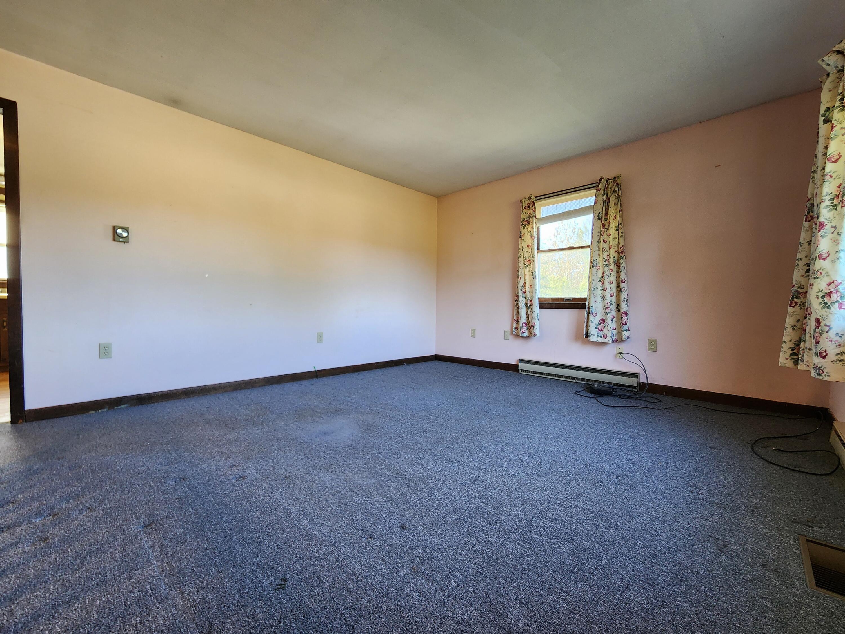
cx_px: 422
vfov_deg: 89.9
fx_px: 317
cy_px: 317
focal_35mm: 13
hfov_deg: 106.2
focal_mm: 2.2
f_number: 2.2
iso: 200
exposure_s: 1/60
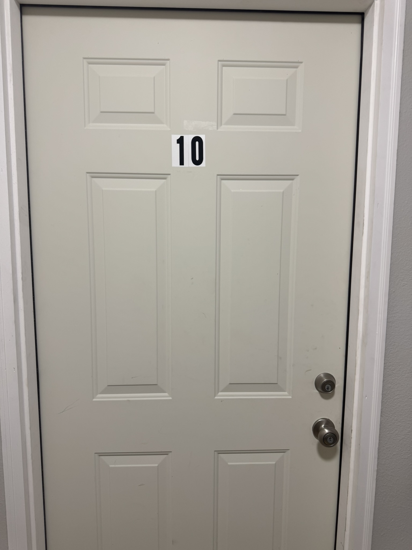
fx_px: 381
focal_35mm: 24
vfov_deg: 71.6
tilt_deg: -7.0
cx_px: 206
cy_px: 275
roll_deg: -1.2
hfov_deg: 56.8
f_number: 1.78
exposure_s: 1/60
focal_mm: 6.76
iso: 125
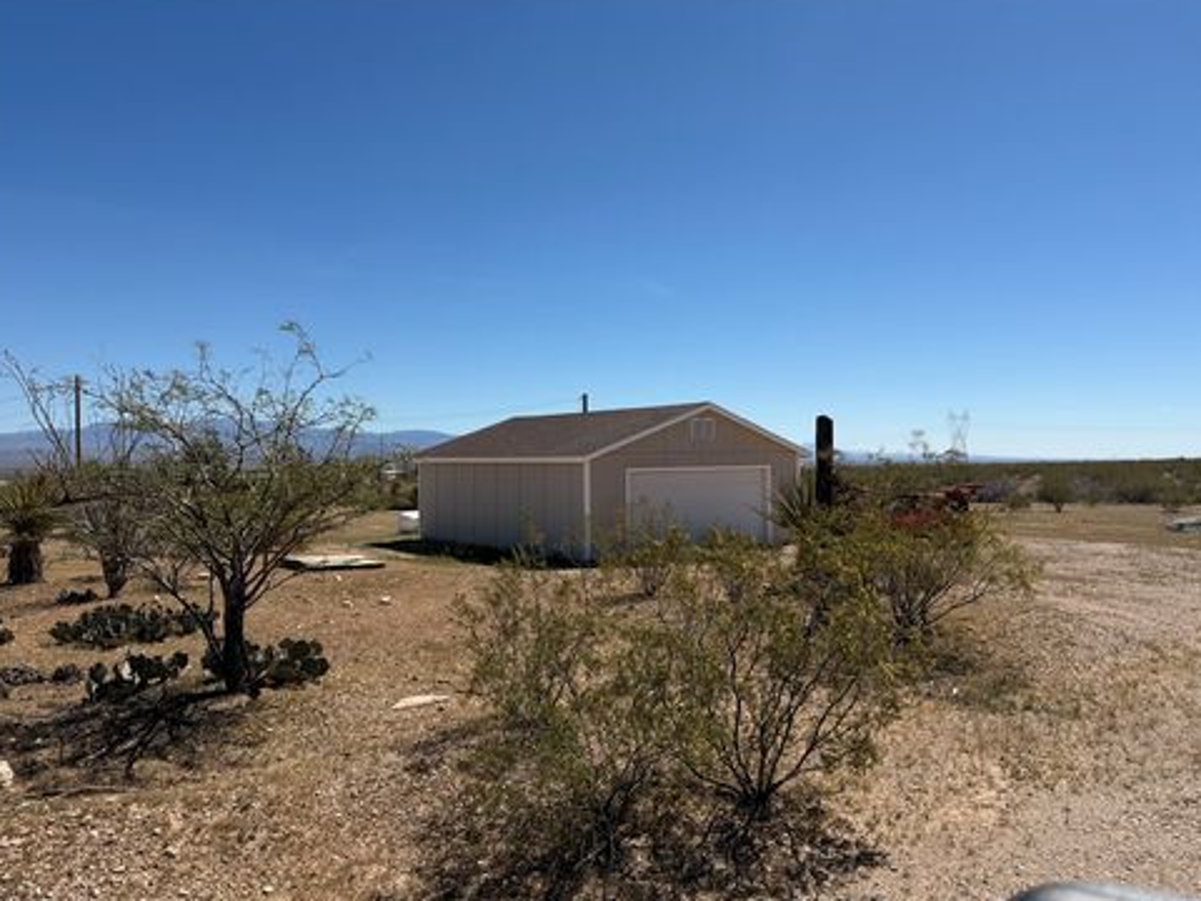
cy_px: 452
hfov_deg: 69.4
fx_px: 867
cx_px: 600
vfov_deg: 54.9
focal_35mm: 25
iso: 80
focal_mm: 6.76
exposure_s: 1/7353
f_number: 1.78
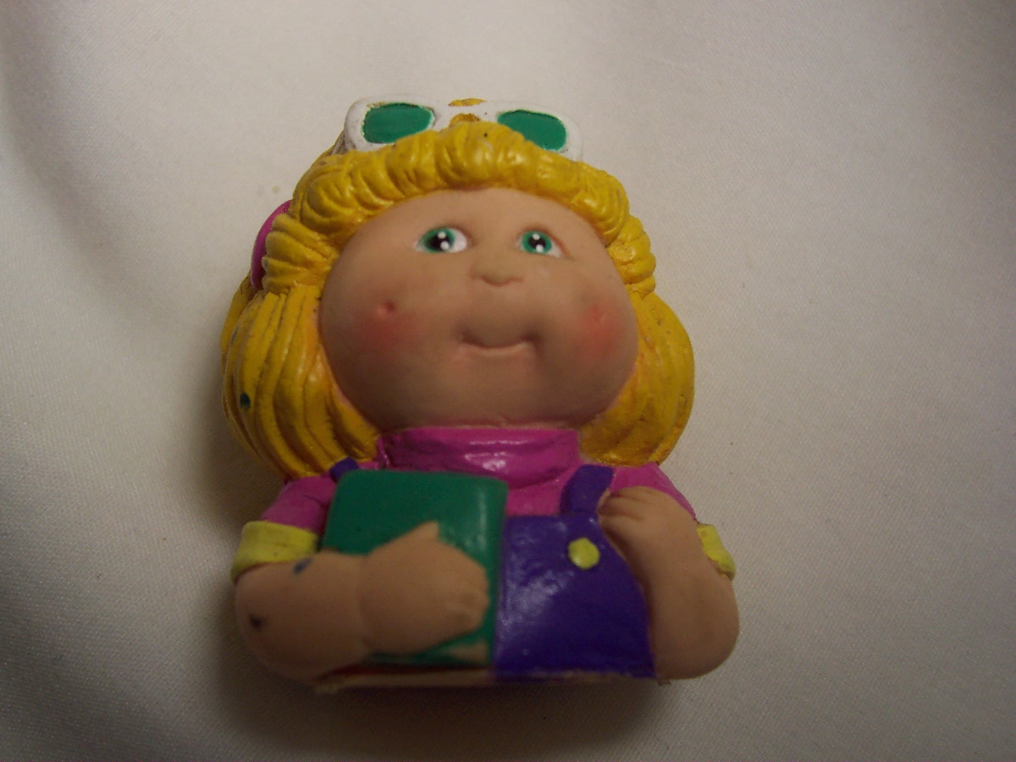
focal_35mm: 37
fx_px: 1086
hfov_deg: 50.1
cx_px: 508
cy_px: 381
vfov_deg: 38.7
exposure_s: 1/125
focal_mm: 5.6
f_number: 2.8
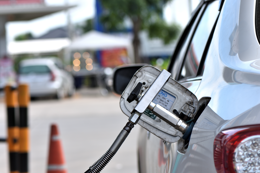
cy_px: 86
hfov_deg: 13.0
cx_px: 130
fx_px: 1137
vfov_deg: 8.7
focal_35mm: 158
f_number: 5
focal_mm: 105
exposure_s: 1/400
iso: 100
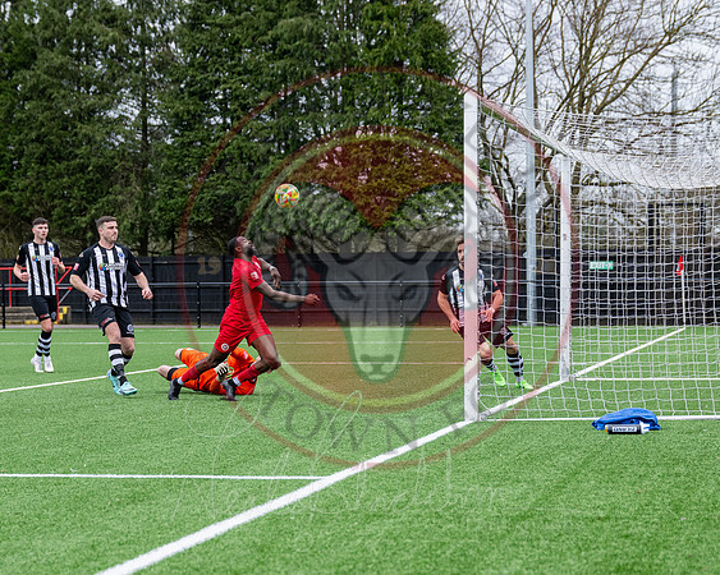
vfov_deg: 14.1
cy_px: 355
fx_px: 2319
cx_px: 275
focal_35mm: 109
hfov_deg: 17.6
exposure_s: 1/1600
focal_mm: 75
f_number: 4
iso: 800
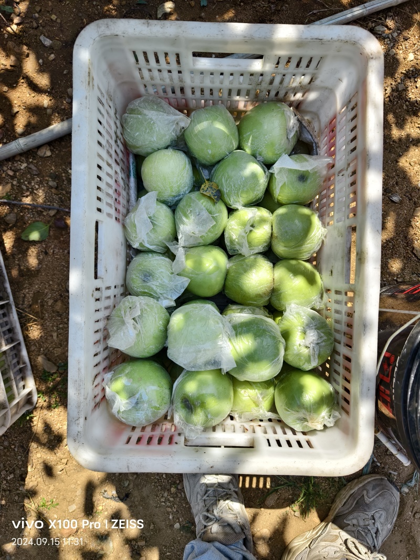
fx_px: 372
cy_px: 280
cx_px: 210
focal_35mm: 23
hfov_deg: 58.9
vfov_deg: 73.9
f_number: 1.75
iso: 155
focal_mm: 8.67
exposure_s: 1/5495
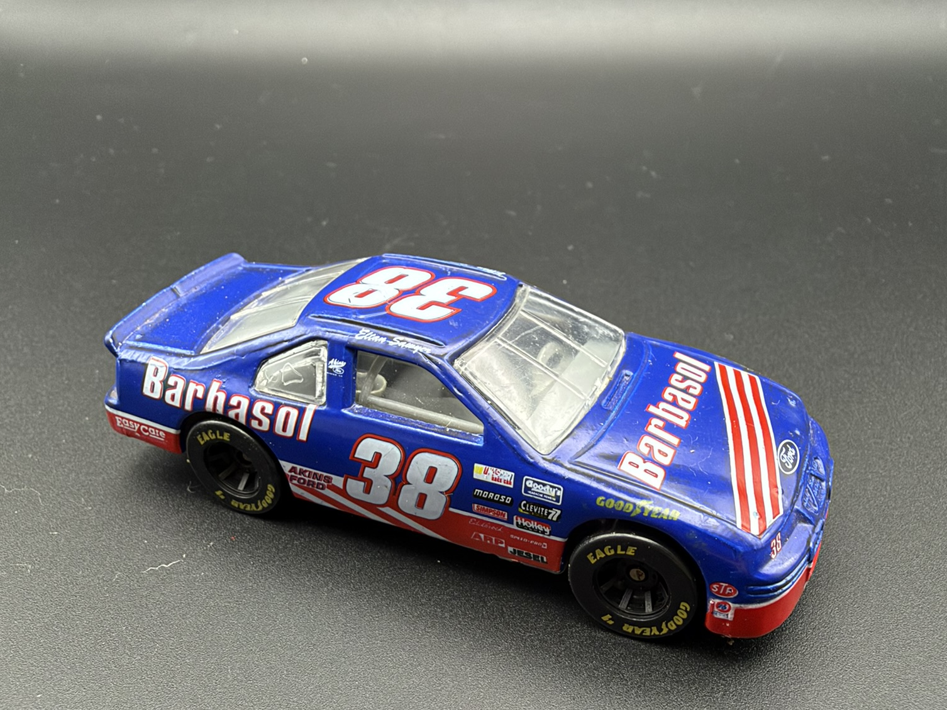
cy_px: 521
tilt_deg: -32.3
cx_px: 479
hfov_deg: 54.0
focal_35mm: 34
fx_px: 930
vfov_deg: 40.7
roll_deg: -1.0
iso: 250
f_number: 2.2
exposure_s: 1/60
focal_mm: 2.22
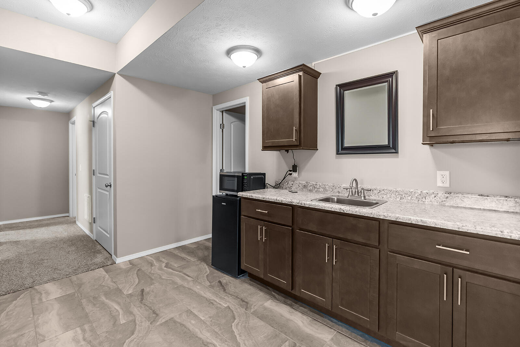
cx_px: 260
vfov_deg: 73.8
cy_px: 174
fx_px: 231
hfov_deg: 96.7
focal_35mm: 16
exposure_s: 1/30
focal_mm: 16
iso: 1250
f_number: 2.8
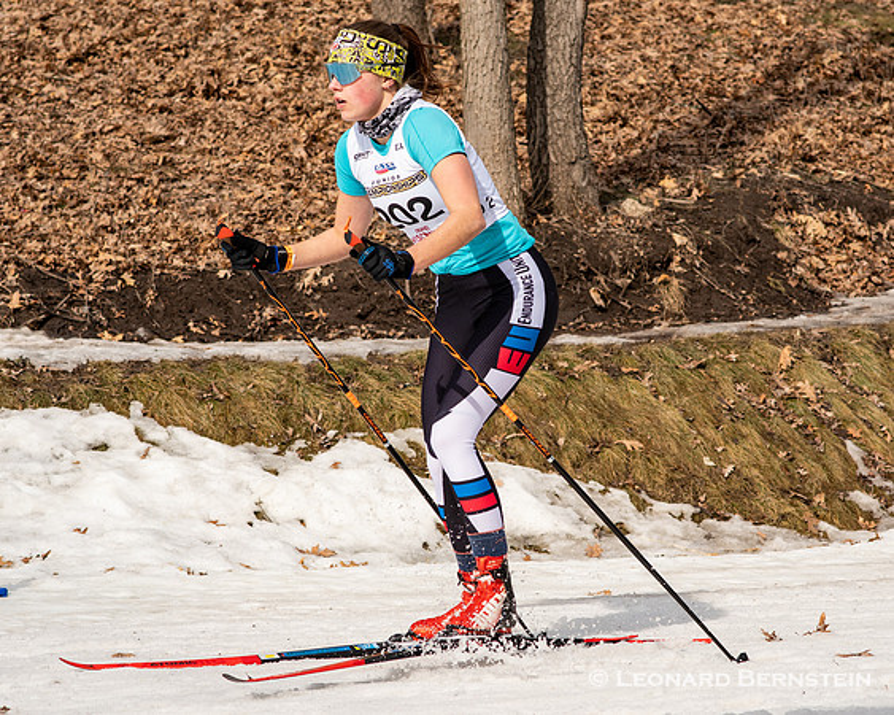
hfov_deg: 13.4
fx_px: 3798
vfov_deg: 10.7
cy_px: 358
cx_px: 452
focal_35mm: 144
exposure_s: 1/2000
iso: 400
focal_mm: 85
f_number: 5.6
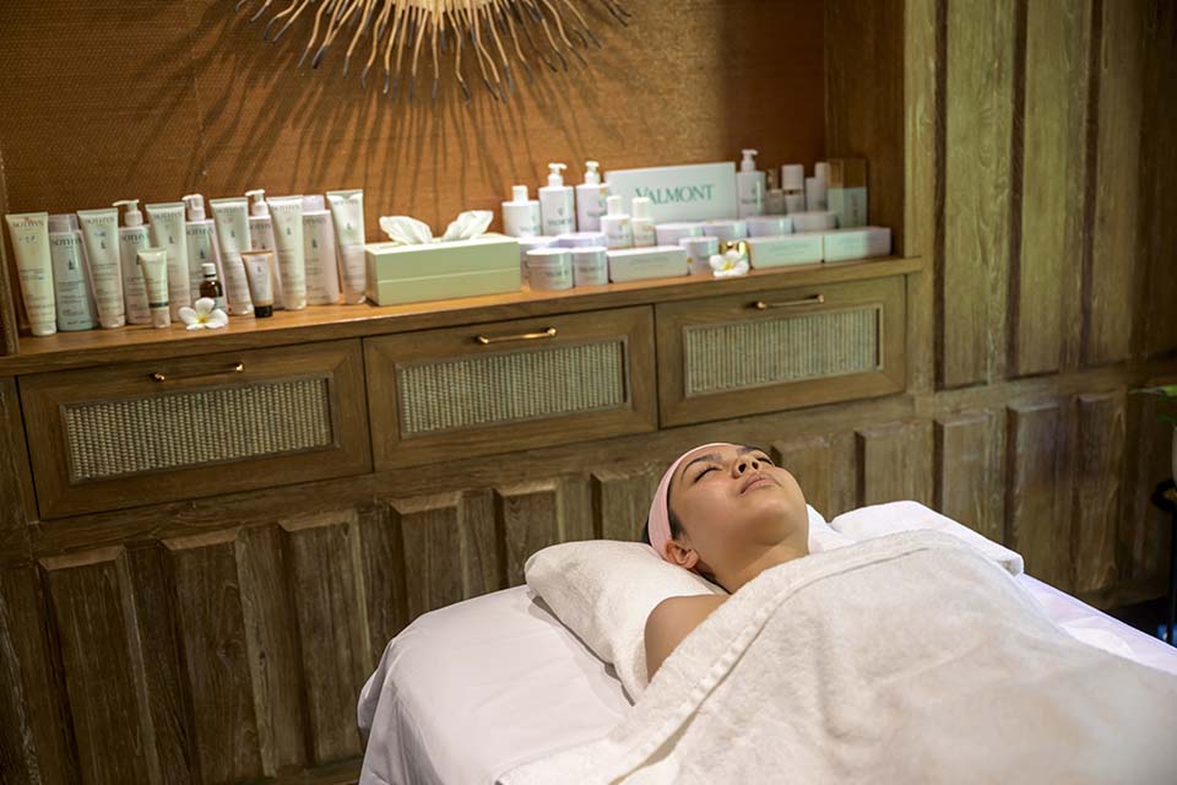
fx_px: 1242
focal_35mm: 38
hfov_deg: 50.7
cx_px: 588
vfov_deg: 35.1
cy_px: 392
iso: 900
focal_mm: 38
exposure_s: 1/200
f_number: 2.8
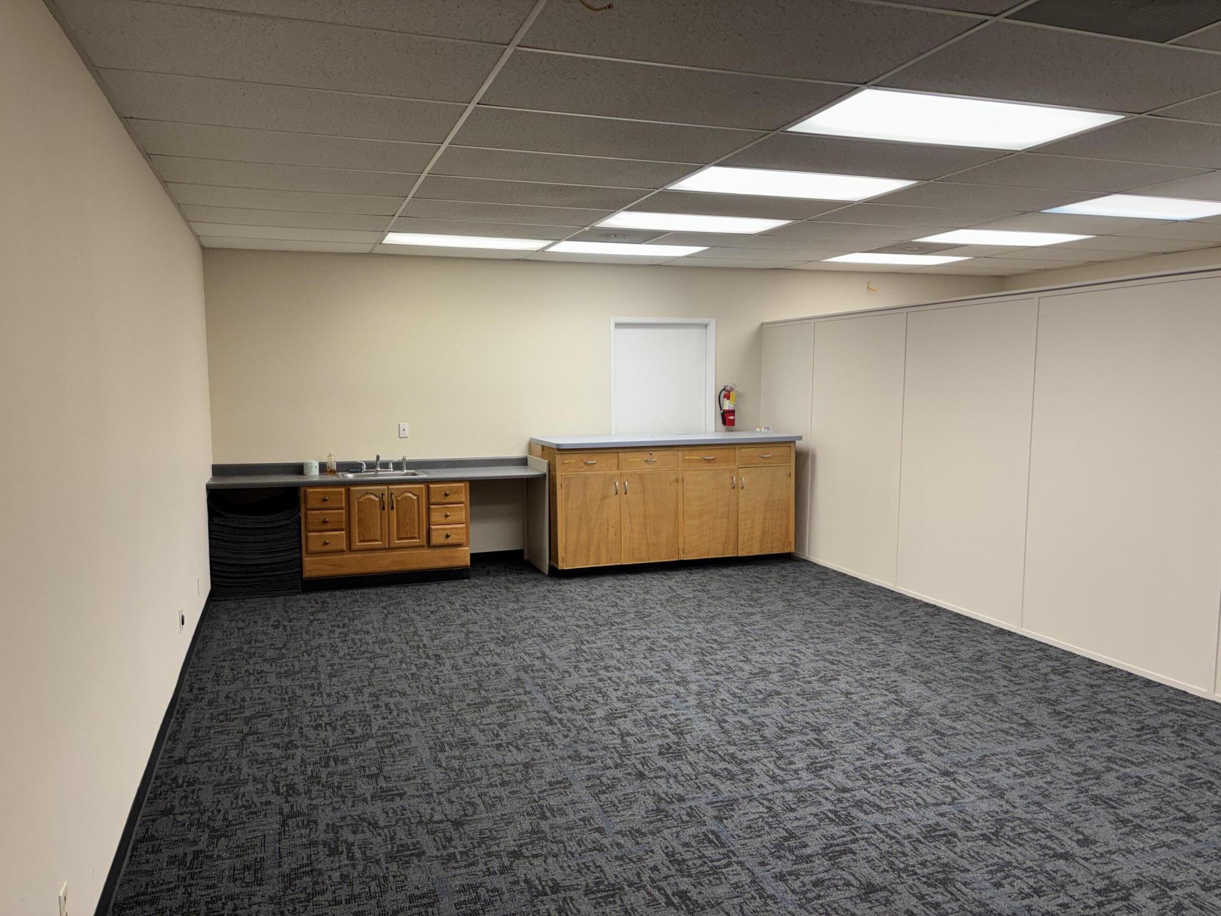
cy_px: 458
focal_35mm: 26
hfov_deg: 67.3
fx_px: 917
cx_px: 610
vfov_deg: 53.1
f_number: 1.6
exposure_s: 1/120
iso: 80
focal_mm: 5.96
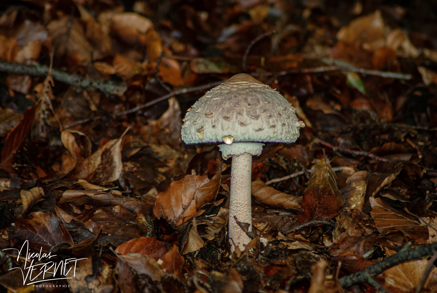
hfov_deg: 4.6
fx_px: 5469
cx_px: 218
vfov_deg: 3.1
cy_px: 146
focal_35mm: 450
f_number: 5.6
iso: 200
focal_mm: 300
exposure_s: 1/60
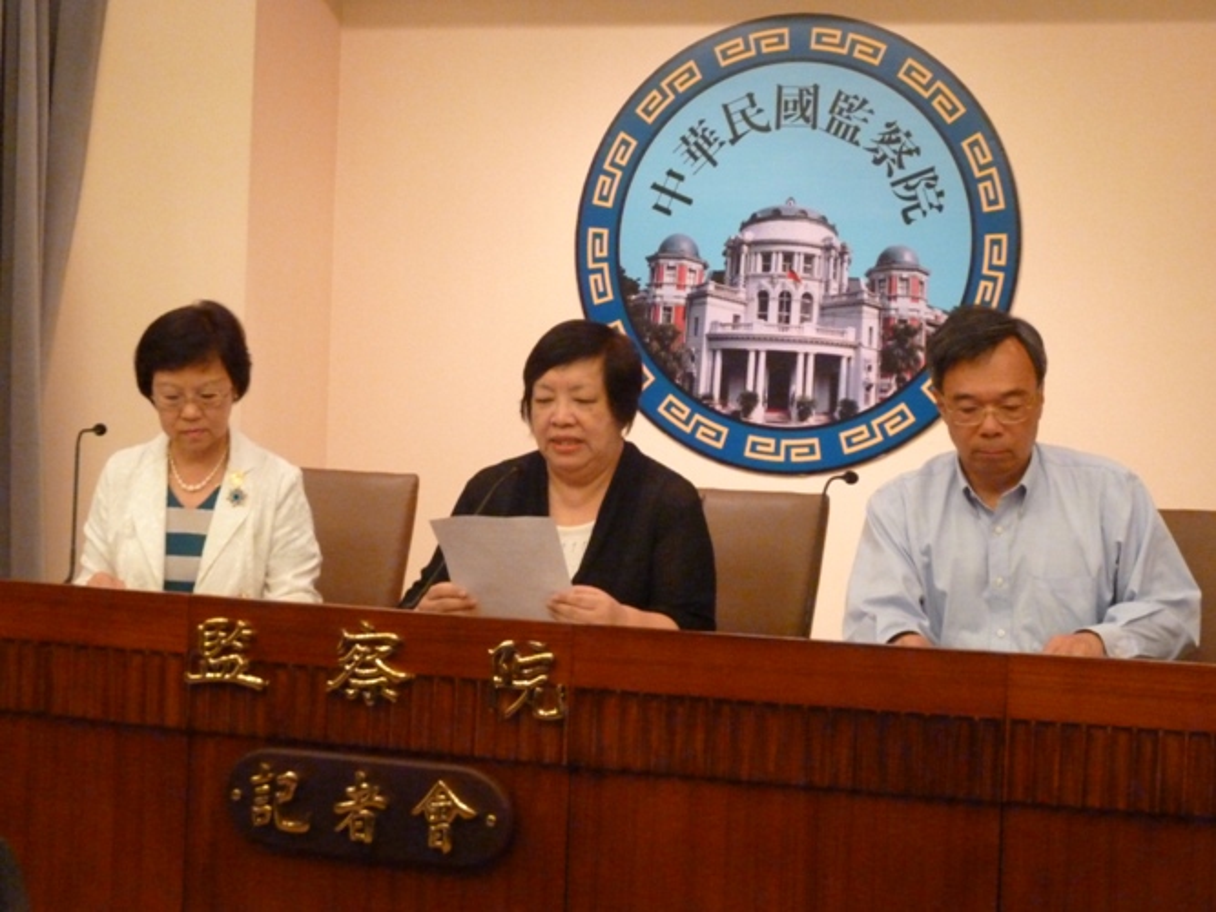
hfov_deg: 25.0
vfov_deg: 18.9
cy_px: 456
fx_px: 2740
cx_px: 608
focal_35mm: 78
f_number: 4.2
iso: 800
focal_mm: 12.8
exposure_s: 1/30
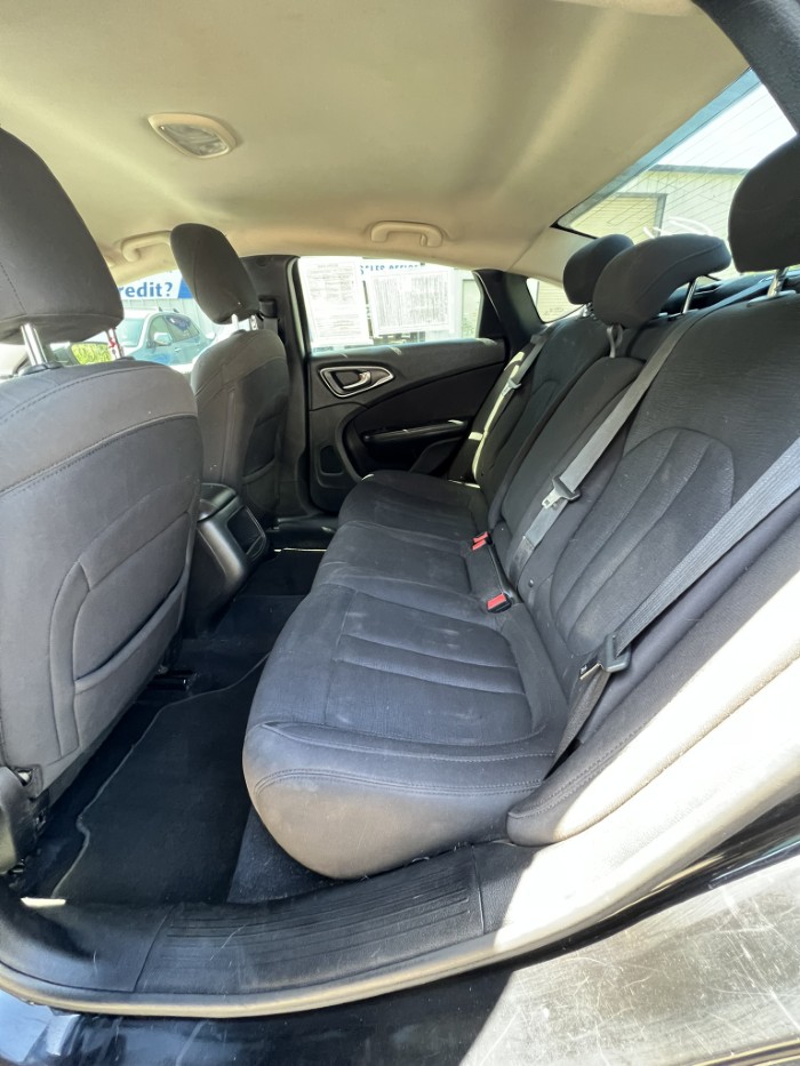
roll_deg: +1.0
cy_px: 533
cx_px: 400
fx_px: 400
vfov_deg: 106.2
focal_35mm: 13
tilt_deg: -22.0
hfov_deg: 89.9
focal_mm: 1.57
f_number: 1.8
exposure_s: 1/60
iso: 400
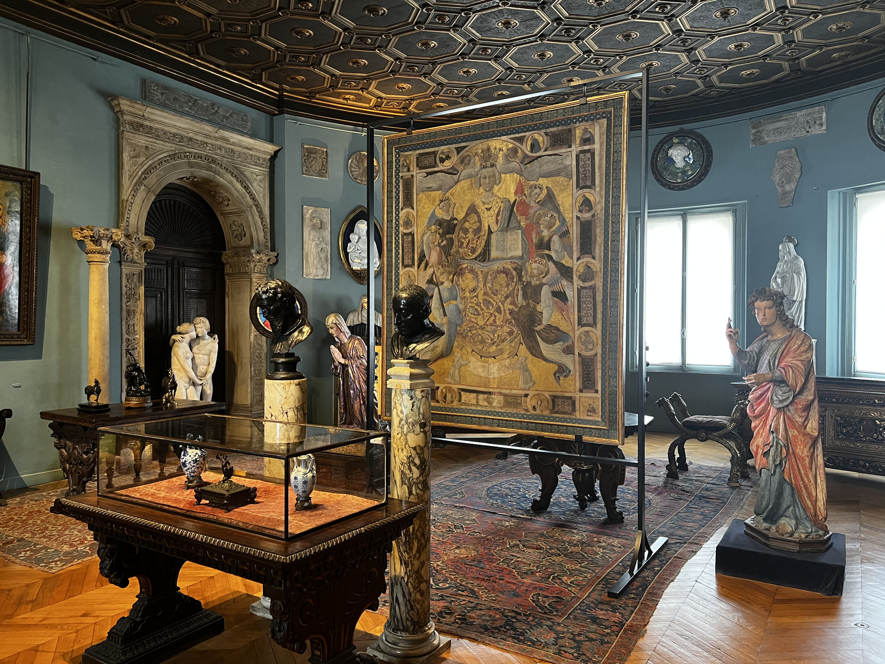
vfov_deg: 53.1
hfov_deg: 67.3
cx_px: 442
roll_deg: +0.0
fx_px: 665
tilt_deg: -0.2
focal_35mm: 26
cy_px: 332
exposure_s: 1/50
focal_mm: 5.7
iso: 500
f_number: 1.5
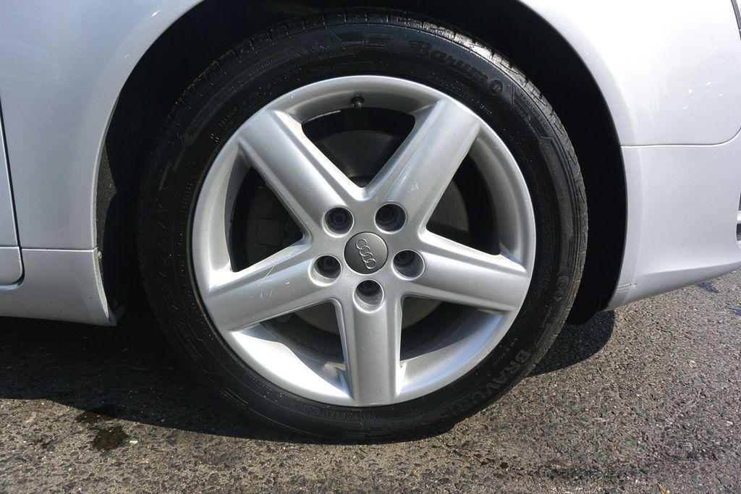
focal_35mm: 27
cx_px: 370
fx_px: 556
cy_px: 247
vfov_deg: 47.9
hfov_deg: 67.4
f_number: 5
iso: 160
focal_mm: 10
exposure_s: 1/1250
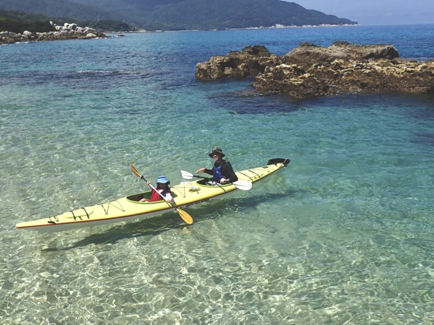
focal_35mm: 32
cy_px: 165
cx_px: 162
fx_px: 401
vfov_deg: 44.2
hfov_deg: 56.1
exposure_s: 1/400
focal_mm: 4.5
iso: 100
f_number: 8
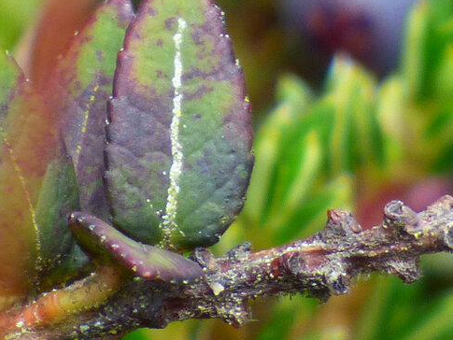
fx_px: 36507
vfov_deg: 0.5
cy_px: -323
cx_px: 387
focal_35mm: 2789
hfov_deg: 0.7
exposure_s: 1/125
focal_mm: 95.6
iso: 100
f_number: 5.6
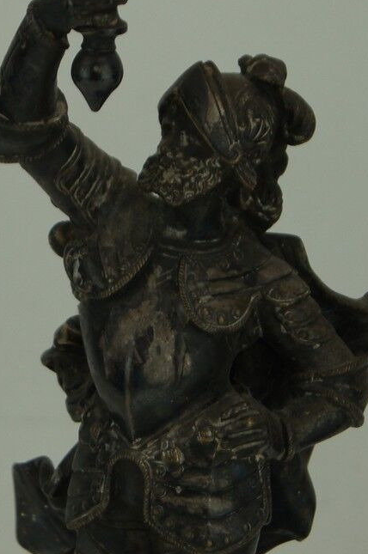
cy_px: 287
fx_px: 3861
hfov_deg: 5.5
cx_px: 71
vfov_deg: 8.2
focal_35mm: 251
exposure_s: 1/160
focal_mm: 50
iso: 125
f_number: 5.6
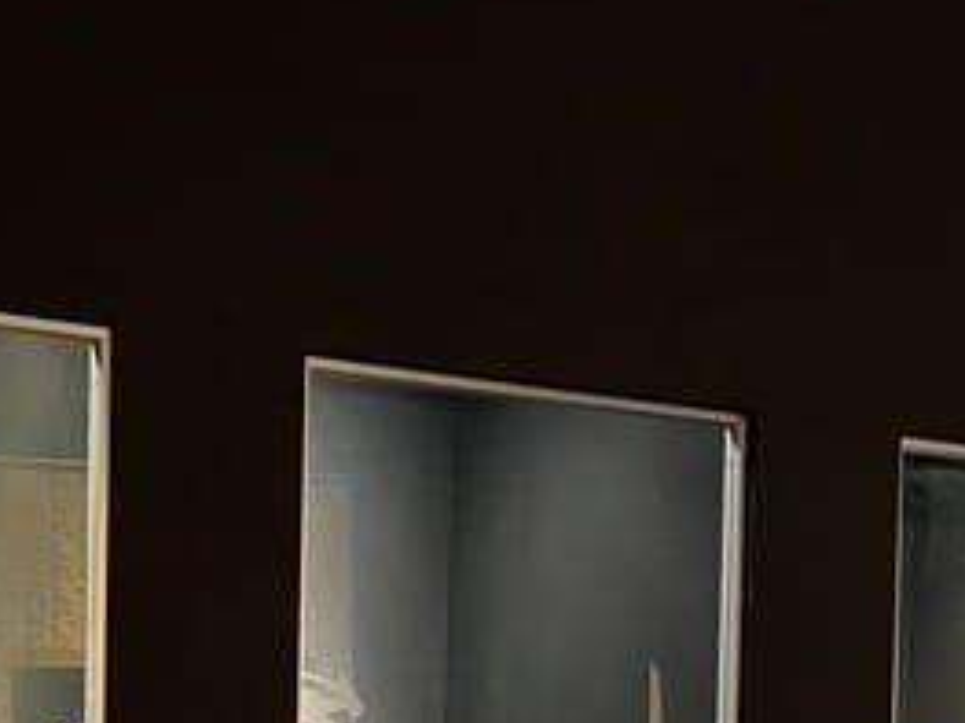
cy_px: 1081
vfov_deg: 15.2
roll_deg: -1.3
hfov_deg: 21.4
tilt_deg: -3.5
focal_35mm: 90
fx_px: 2508
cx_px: 123
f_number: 1.5
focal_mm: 5.7
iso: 640
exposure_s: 1/32
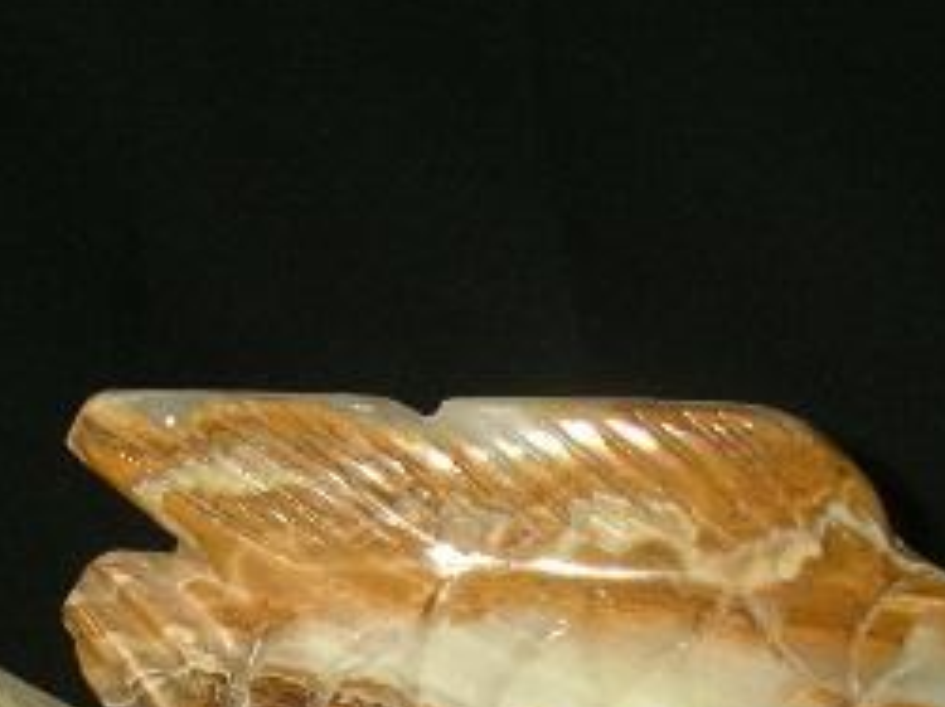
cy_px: 824
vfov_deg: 11.8
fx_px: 3355
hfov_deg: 16.0
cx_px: 510
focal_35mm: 123
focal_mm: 7.4
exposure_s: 1/39
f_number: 3.1
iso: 100
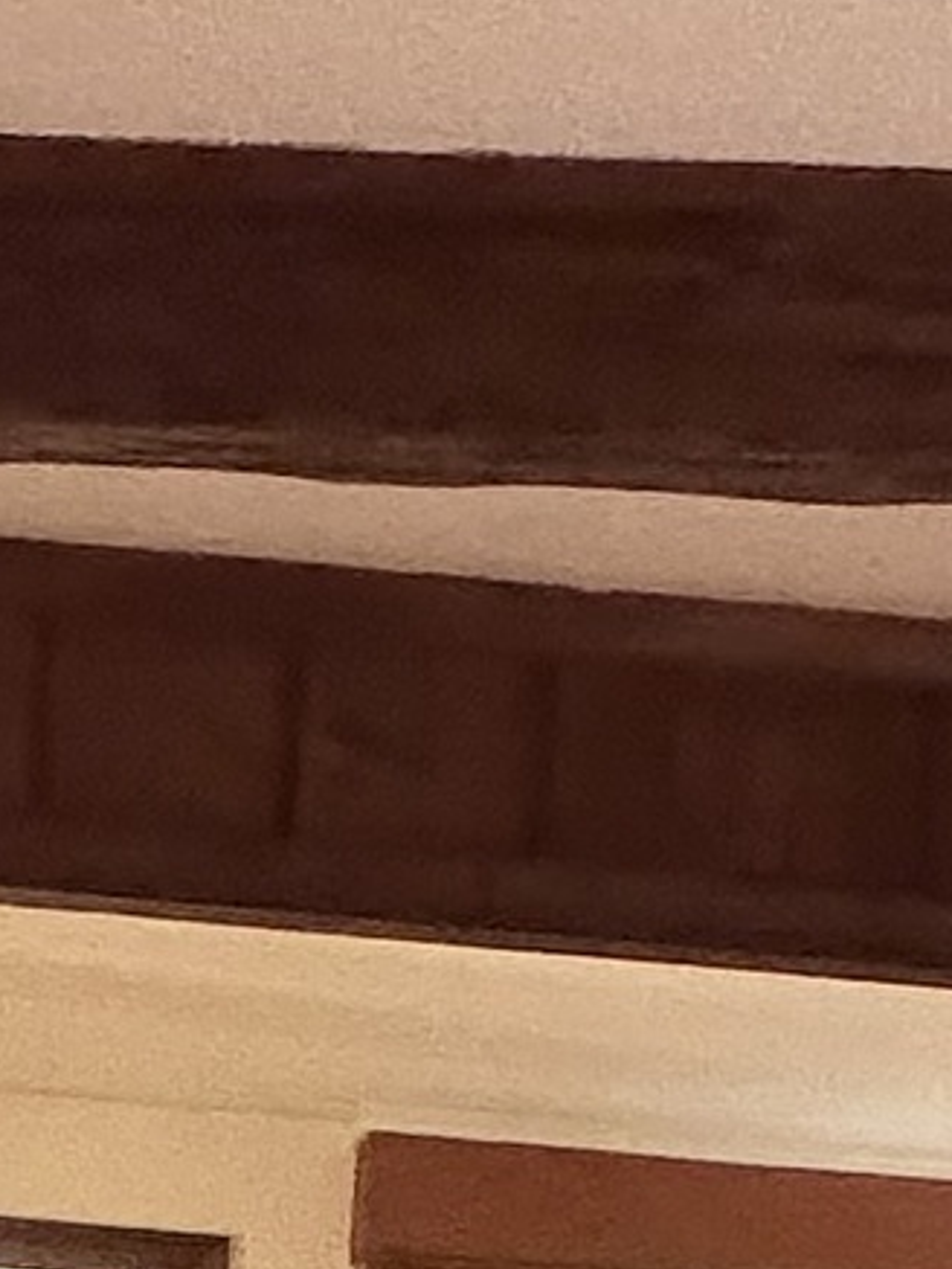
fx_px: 5791
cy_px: 1792
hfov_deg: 9.4
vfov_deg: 12.0
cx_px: 354
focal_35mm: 158
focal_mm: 2.71
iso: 500
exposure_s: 1/20
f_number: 1.9
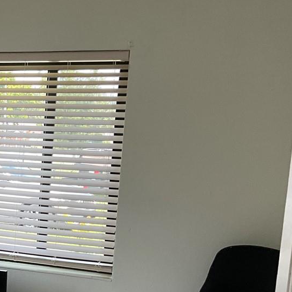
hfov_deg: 21.0
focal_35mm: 76
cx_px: -71
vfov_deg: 22.3
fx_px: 725
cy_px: 251
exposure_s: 1/120
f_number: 1.8
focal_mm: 3
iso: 40
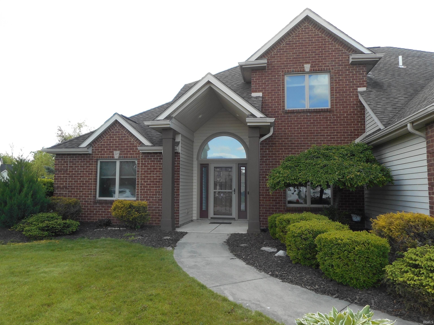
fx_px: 313
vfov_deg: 54.9
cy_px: 162
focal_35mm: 25
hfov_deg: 69.4
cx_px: 217
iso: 80
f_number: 3.7
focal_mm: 4.5
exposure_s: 1/160
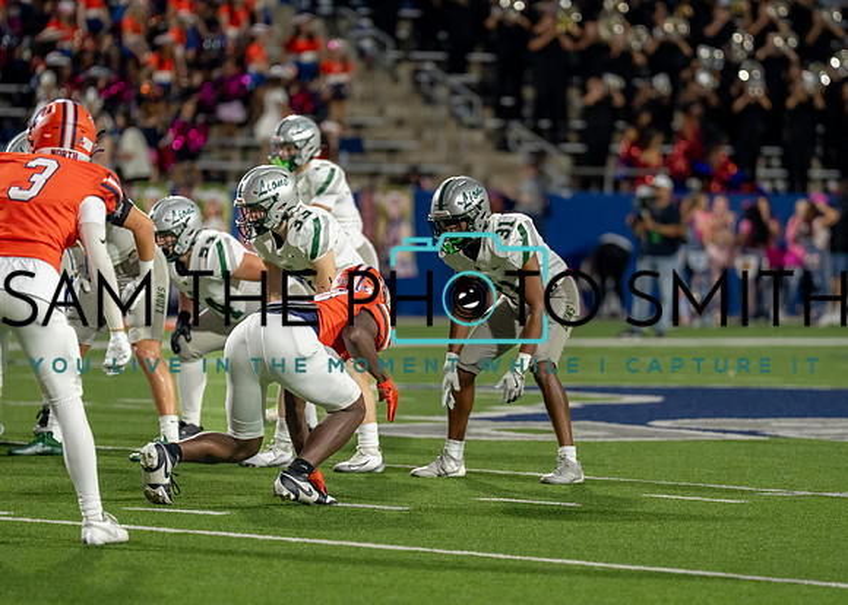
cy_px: 279
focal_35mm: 290
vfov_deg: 5.0
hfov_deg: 6.9
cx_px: 474
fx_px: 6983
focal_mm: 200
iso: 1600
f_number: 2.8
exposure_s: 1/1250
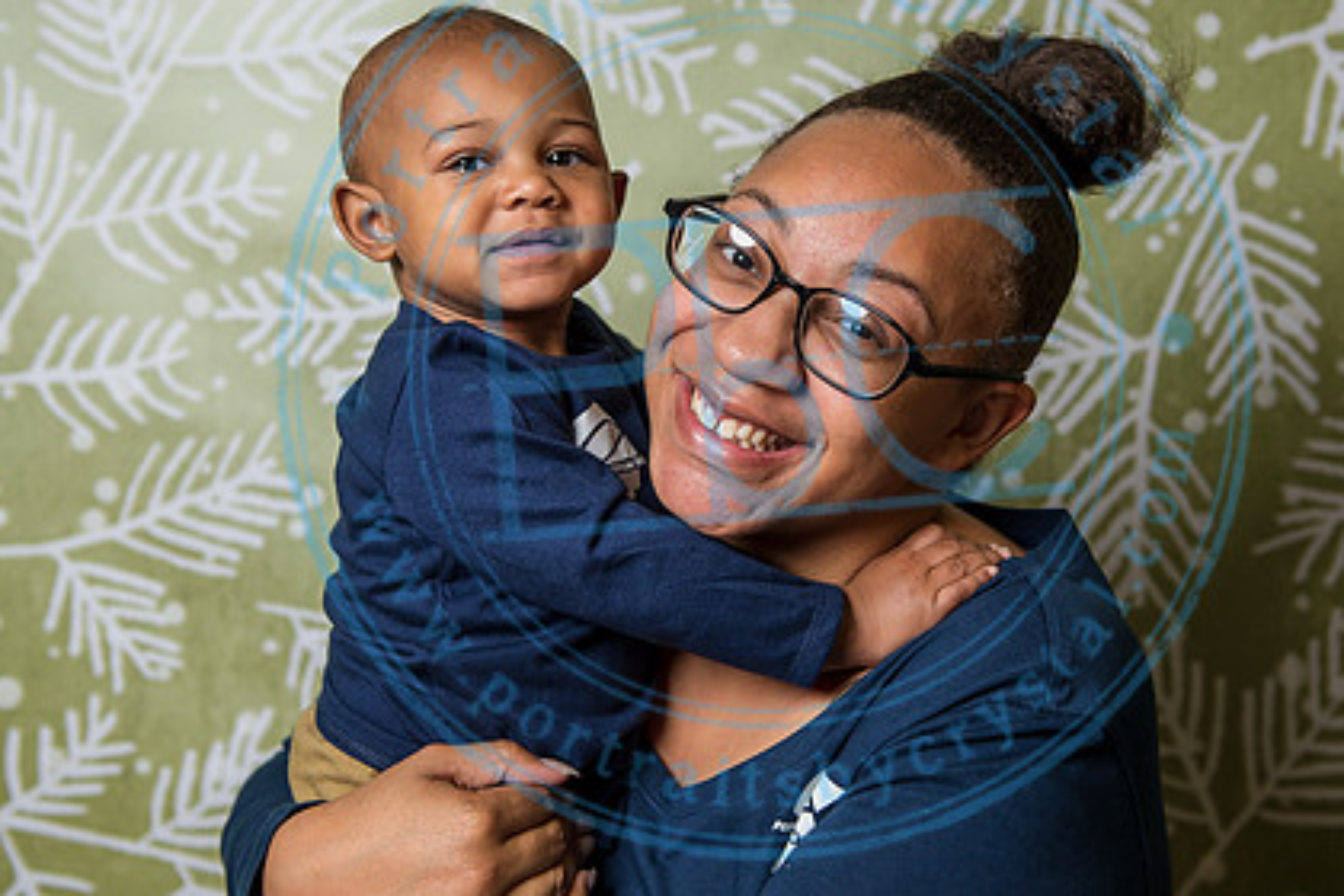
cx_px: 739
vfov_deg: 23.4
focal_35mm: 58
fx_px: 2165
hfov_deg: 34.5
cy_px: 370
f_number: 3.5
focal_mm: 42
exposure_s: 1/200
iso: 200
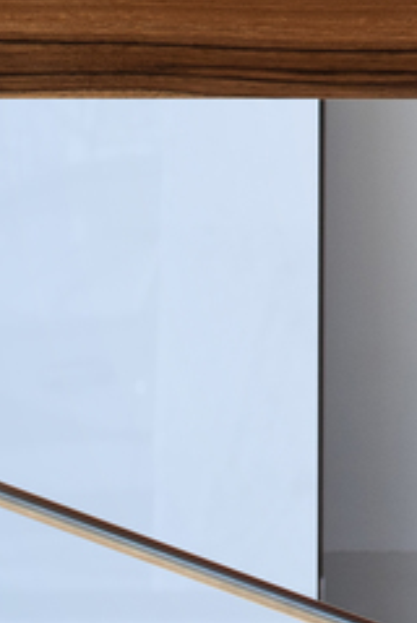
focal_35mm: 332
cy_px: 23
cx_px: 1054
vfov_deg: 6.2
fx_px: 5751
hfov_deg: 4.1
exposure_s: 1/40
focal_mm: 45
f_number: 10
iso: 100
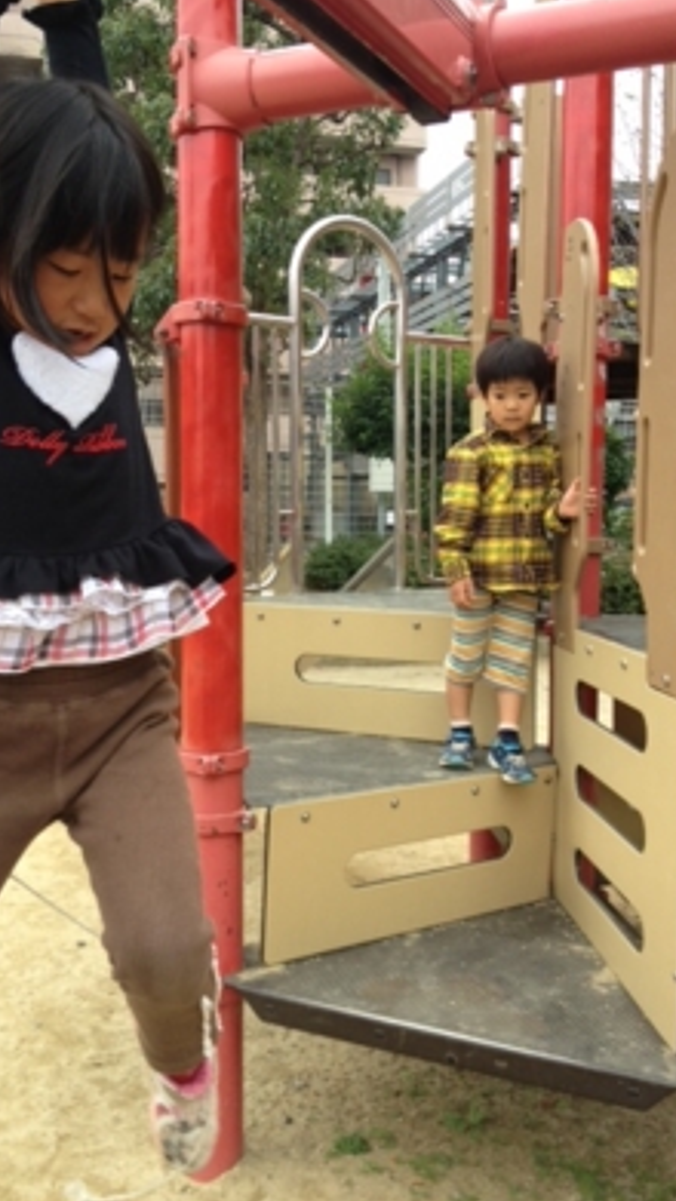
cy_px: 590
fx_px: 1243
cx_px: 353
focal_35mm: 39
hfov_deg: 30.4
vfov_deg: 51.6
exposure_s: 1/254
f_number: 2.4
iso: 64
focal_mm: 4.28
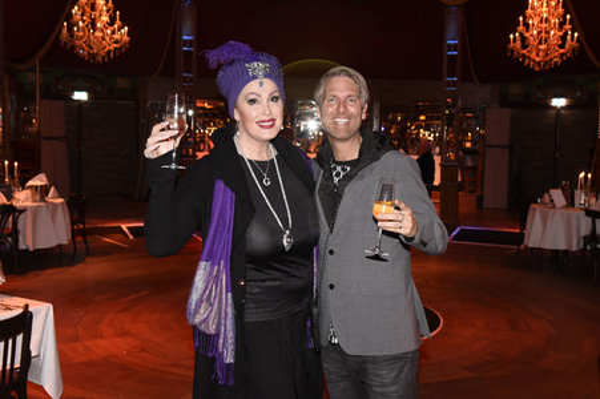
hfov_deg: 48.5
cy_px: 200
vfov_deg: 33.4
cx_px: 300
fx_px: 666
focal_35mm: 40
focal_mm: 40
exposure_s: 1/60
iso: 2500
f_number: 6.3
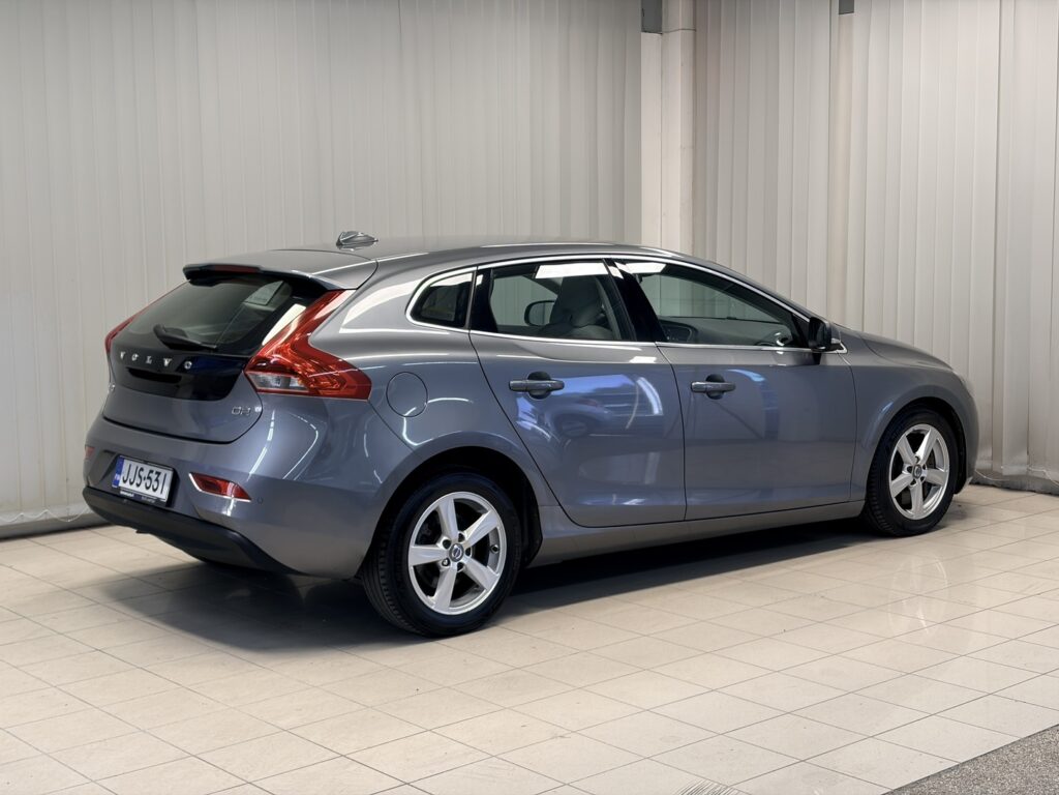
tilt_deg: -7.9
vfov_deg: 28.0
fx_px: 1591
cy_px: 398
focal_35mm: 52
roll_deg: +1.0
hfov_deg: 36.8
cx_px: 530
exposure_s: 1/50
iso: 32
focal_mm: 5.96
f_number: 1.6
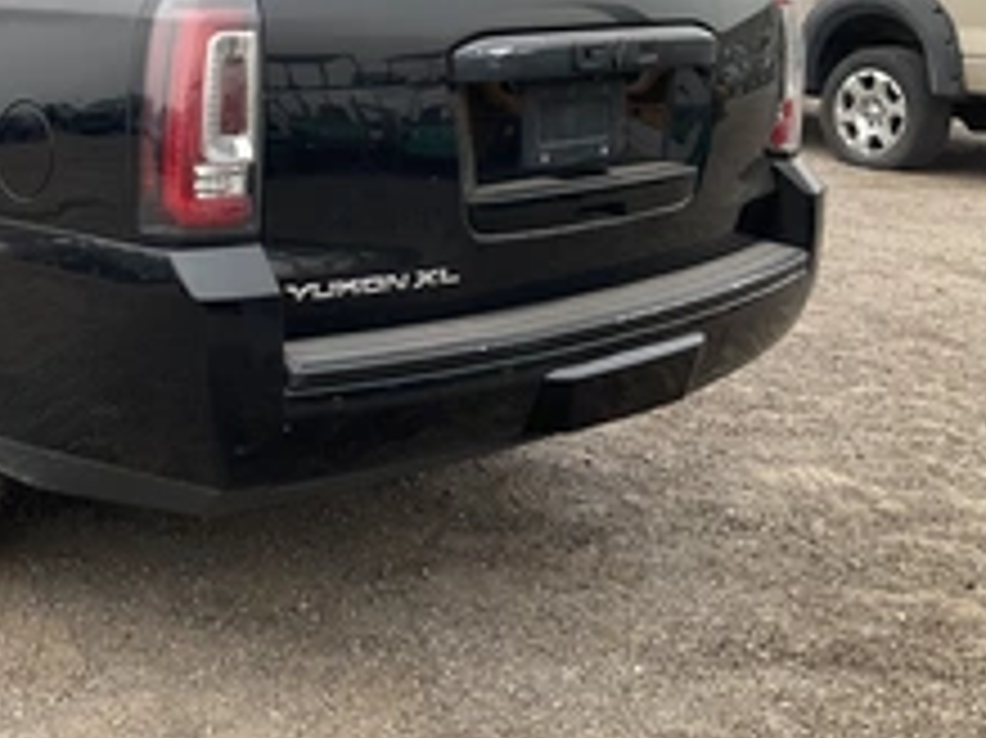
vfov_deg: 27.0
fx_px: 1509
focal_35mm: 53
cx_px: 135
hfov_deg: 34.5
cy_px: 144
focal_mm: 3
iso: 25
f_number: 1.8
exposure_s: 1/781
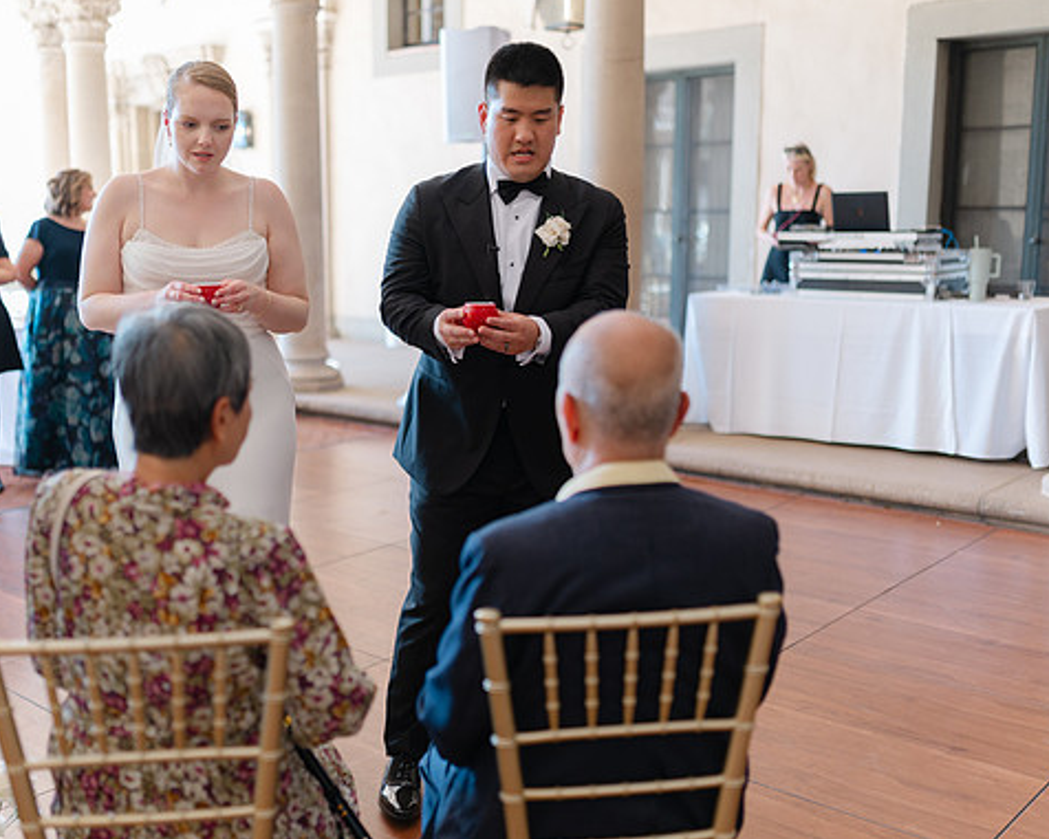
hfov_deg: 44.6
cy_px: 417
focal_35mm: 41
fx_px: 1273
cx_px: 430
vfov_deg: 36.5
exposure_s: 1/100
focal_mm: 35
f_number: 1.4
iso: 125
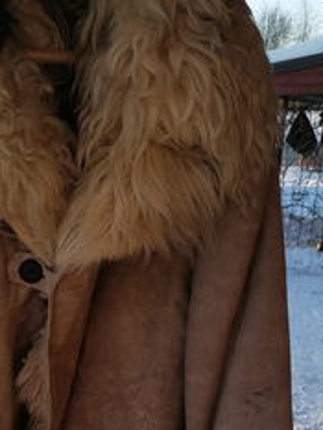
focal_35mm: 58
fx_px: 721
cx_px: 60
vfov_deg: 31.9
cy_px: 373
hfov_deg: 24.8
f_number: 1.8
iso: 50
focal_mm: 4.75
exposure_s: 1/304
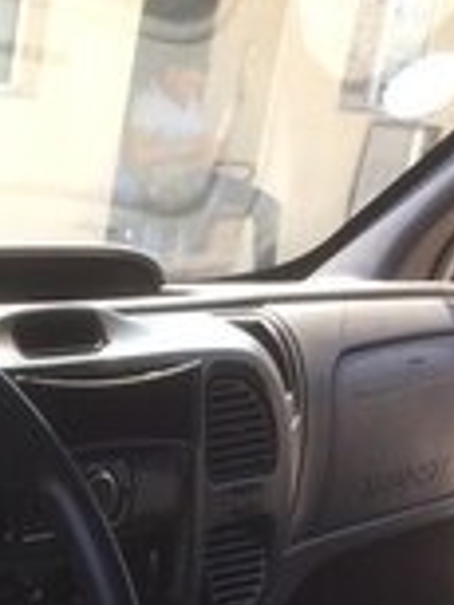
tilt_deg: -27.7
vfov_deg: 18.8
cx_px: -221
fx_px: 1642
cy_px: 862
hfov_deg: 14.7
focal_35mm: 94
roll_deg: -5.8
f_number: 2.2
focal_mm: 4.15
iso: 32
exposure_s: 1/255
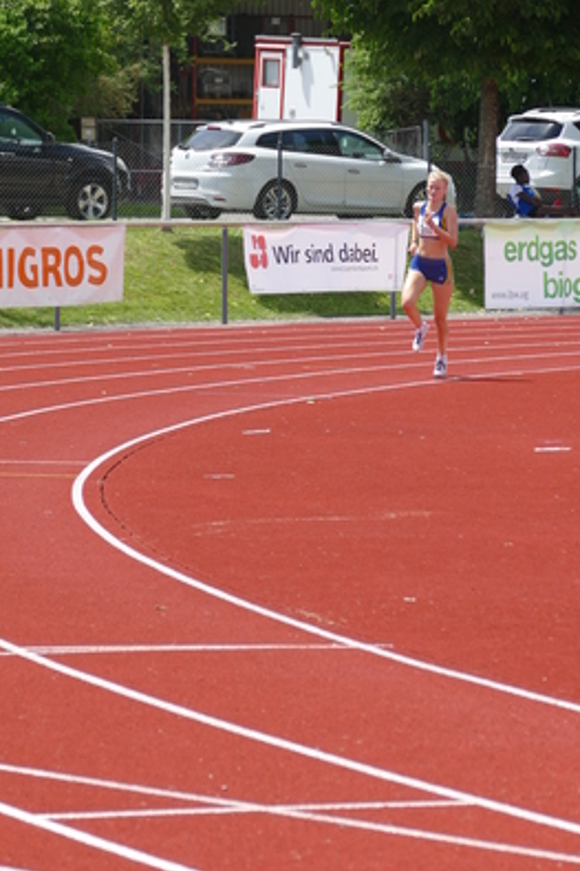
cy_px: 302
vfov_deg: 9.4
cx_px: 273
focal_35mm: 219
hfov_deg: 6.3
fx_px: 5297
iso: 125
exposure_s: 1/800
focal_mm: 58.01
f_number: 3.9
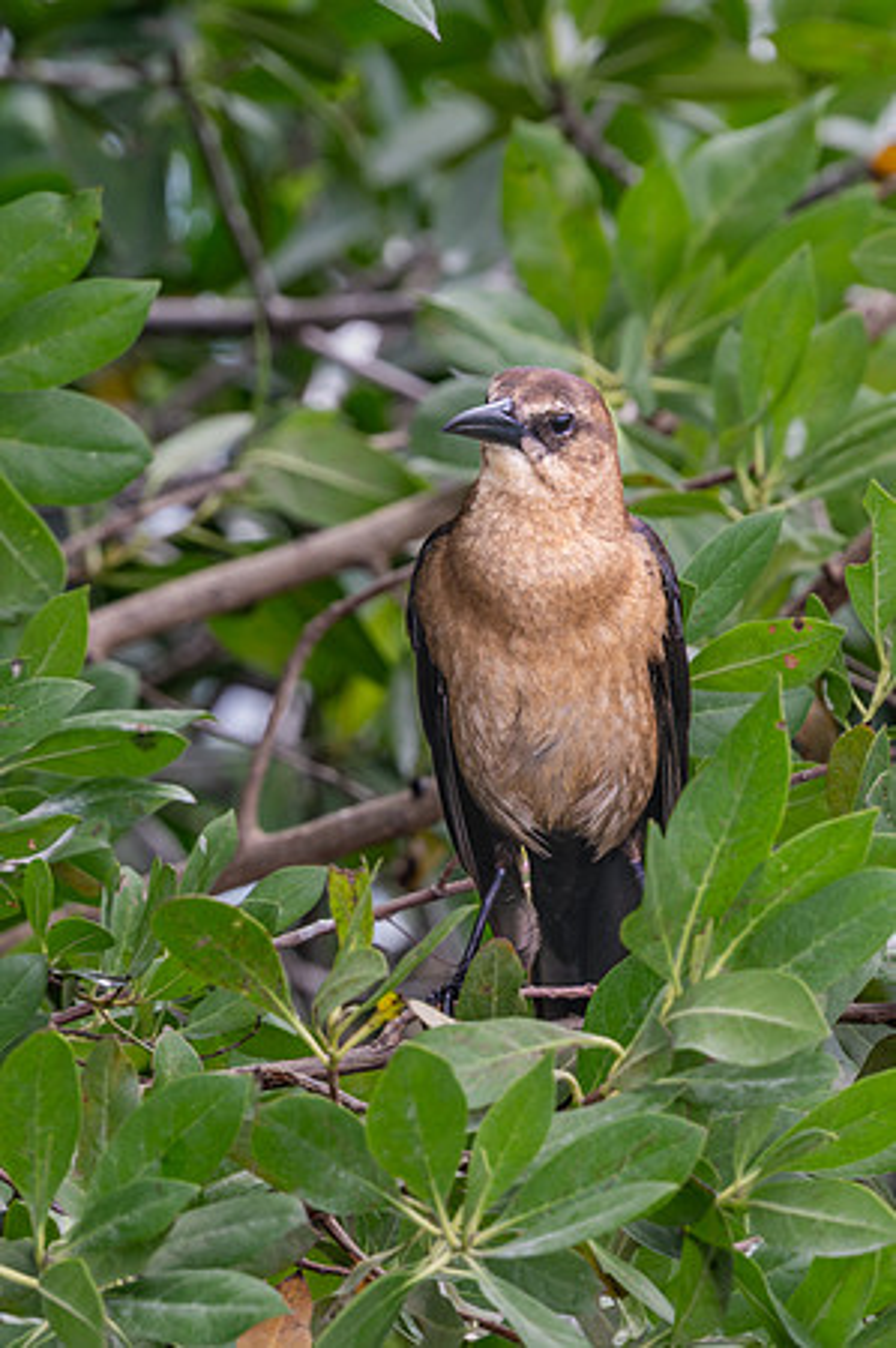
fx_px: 27253
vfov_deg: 2.8
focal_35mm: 728
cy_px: 670
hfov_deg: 1.9
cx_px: 477
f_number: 16
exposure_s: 1/30
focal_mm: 400
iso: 320
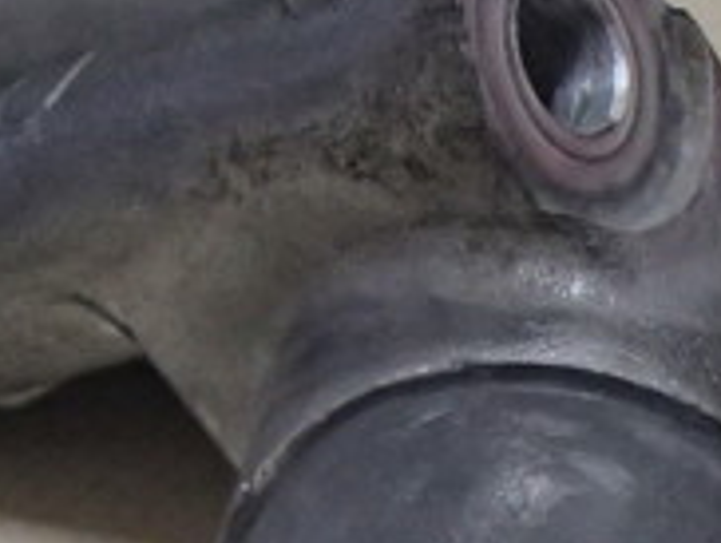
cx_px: 650
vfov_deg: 10.8
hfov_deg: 15.0
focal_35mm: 130
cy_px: 937
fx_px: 2711
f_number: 4.7
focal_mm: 6.64
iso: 800
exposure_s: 1/60
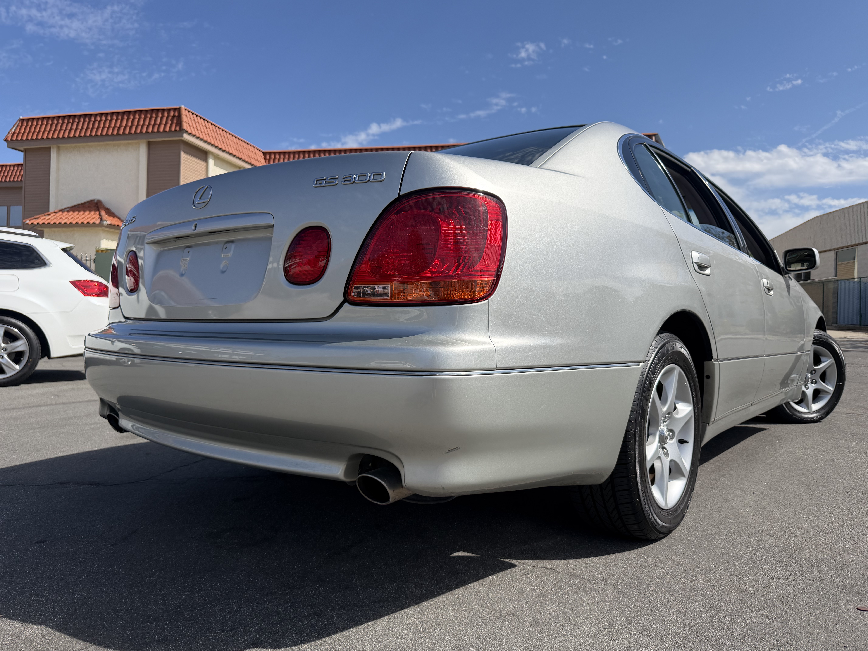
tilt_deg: +0.1
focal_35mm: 24
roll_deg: -0.8
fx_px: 602
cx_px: 434
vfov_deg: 56.8
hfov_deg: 71.6
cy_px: 326
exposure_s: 1/6173
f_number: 1.78
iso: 125
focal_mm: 6.76
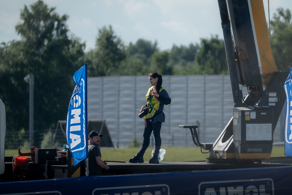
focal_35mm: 480
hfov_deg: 4.3
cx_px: 169
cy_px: 100
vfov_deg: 2.9
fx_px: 3894
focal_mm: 381.2
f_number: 6.3
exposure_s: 1/320
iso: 1000
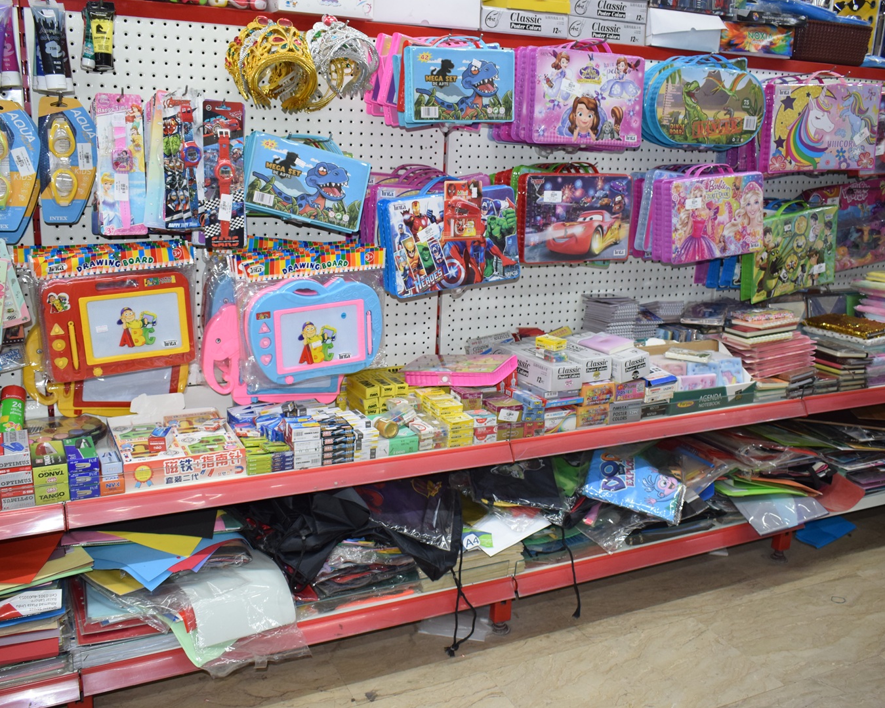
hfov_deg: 57.2
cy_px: 357
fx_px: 812
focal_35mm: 31
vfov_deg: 47.1
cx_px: 430
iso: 800
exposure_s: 1/100
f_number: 5
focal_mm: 18
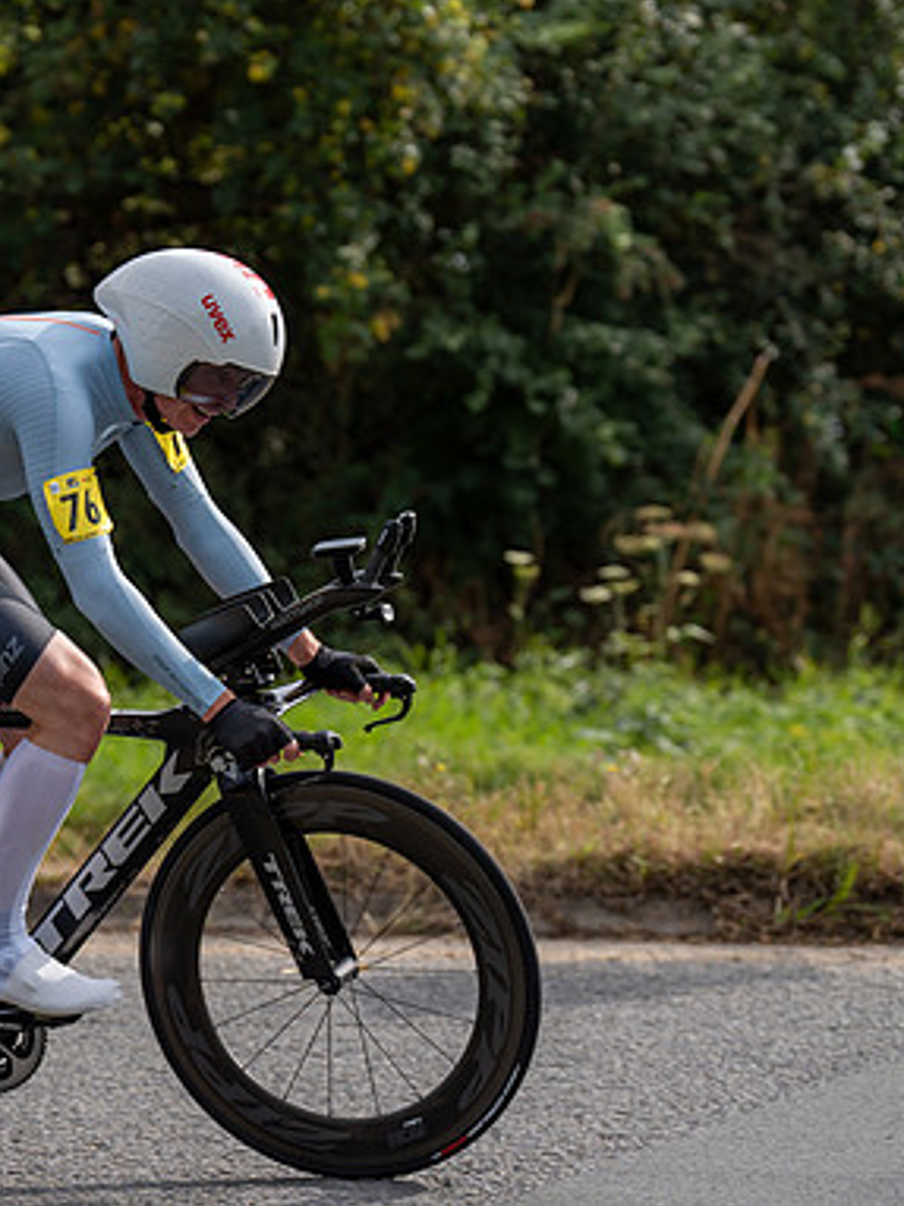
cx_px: 22
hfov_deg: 9.3
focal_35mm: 158
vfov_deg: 12.5
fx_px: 5505
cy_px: 600
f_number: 4
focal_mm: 107
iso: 100
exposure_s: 1/1000
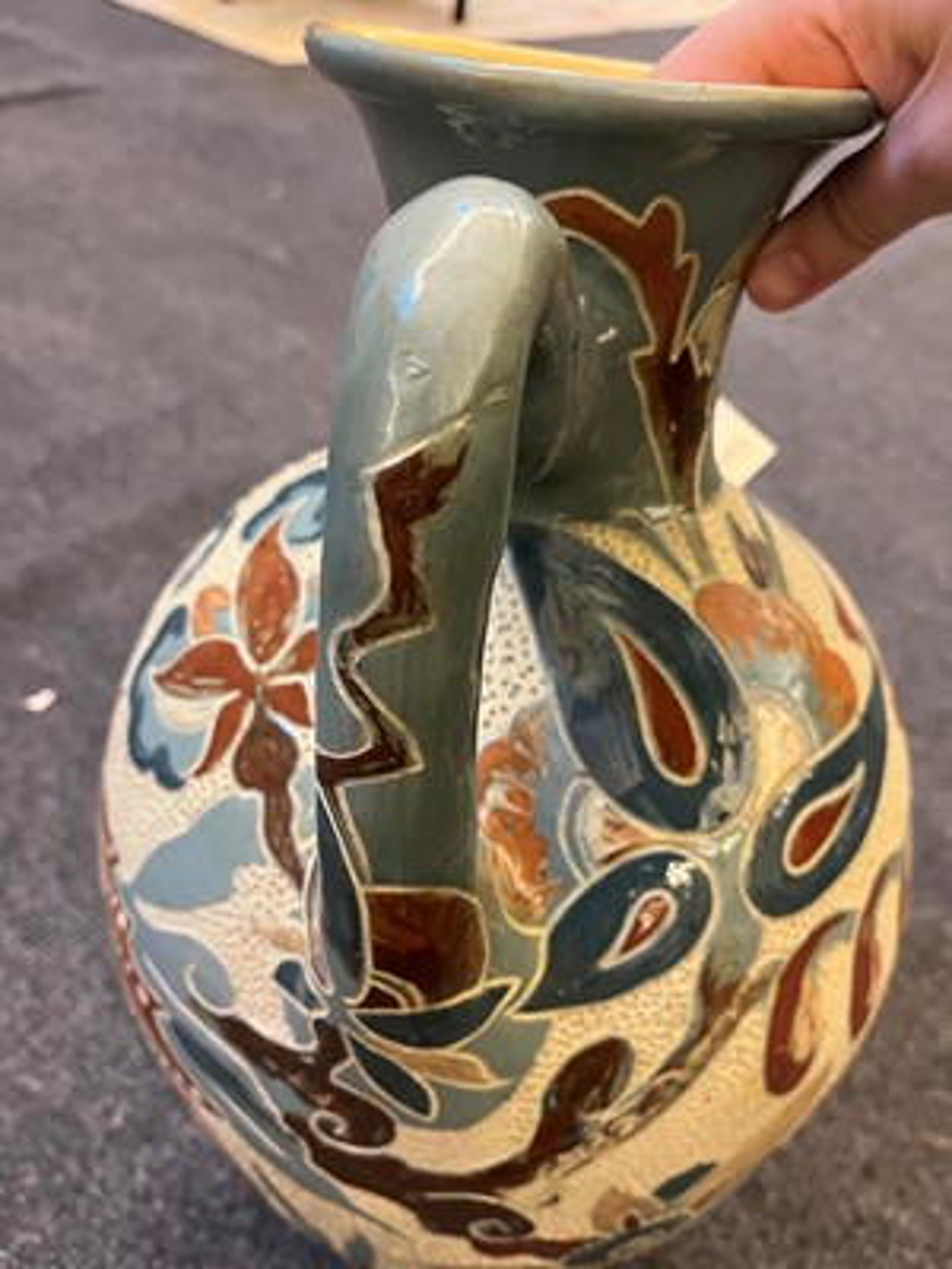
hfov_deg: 53.1
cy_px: 634
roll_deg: -11.3
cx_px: 476
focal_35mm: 26
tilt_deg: -41.5
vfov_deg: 67.3
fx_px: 953
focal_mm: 5.1
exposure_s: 1/50
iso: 400
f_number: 1.6
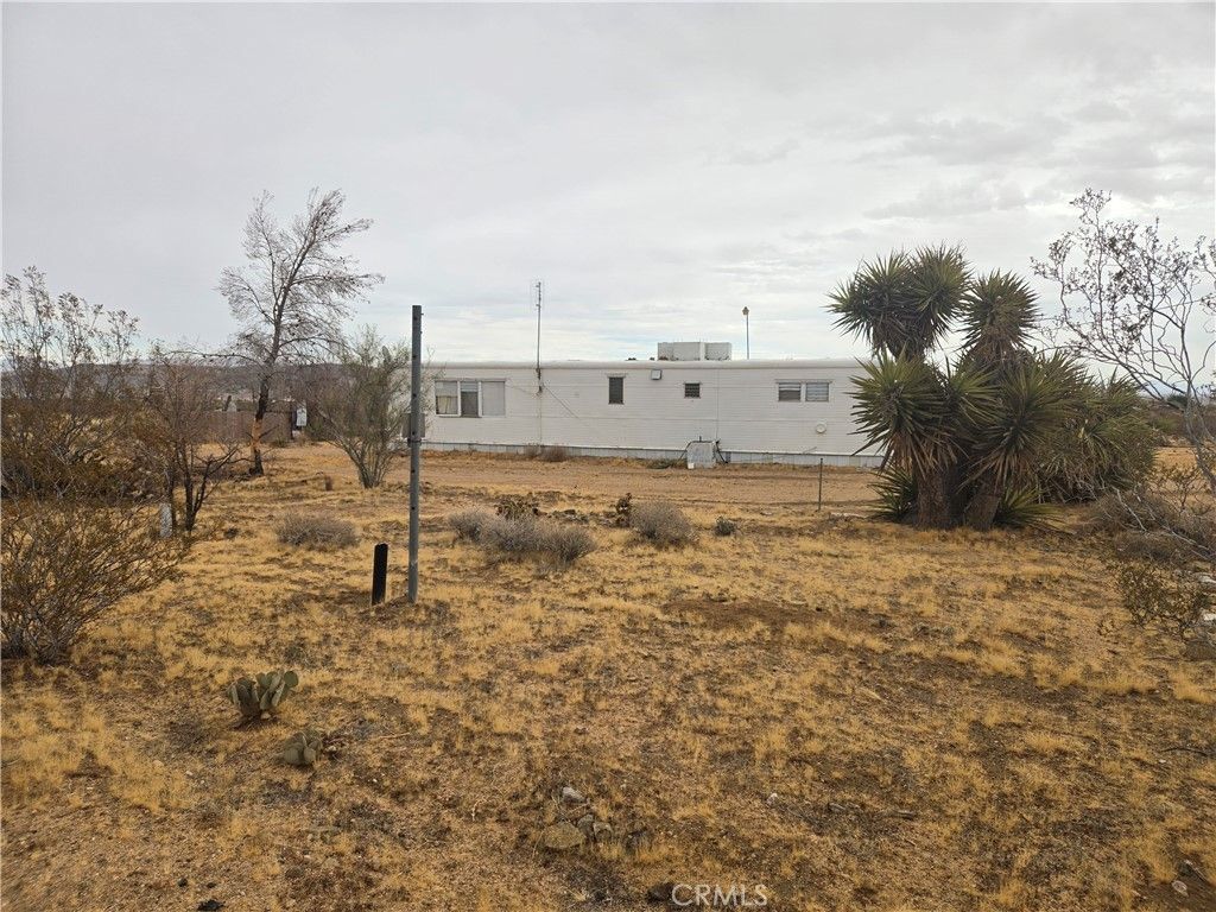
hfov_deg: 73.9
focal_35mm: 23
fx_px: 808
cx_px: 608
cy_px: 456
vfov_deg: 58.9
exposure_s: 1/845
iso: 25
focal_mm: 5.4
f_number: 1.8
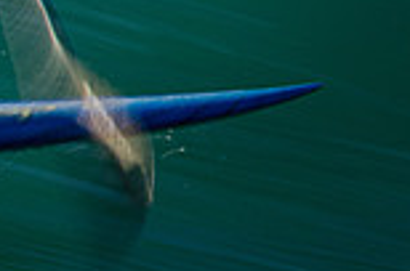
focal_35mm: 3070
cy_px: -241
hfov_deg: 0.7
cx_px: -344
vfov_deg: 0.4
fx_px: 34891
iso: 100
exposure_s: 1/15
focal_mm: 500
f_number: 20
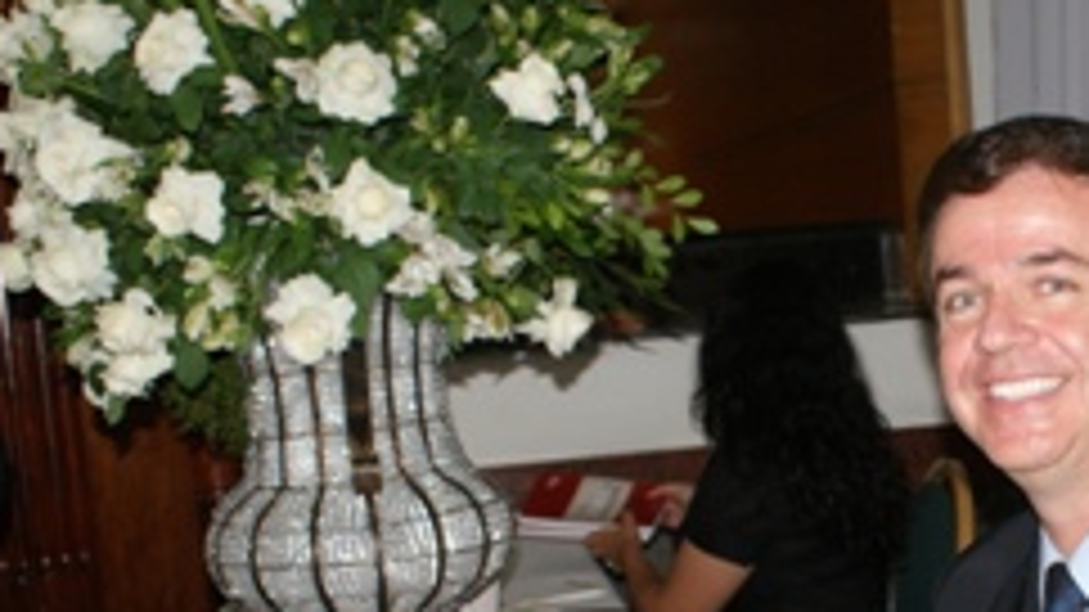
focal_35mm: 70
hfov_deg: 29.2
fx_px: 2021
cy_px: 544
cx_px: 940
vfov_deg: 17.0
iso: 400
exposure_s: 1/60
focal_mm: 24
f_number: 5.6
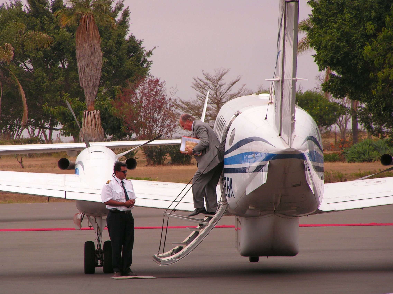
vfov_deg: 3.9
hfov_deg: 5.2
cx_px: 196
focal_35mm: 380
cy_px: 147
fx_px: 4314
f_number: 4.5
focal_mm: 63
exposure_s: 1/500
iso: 50
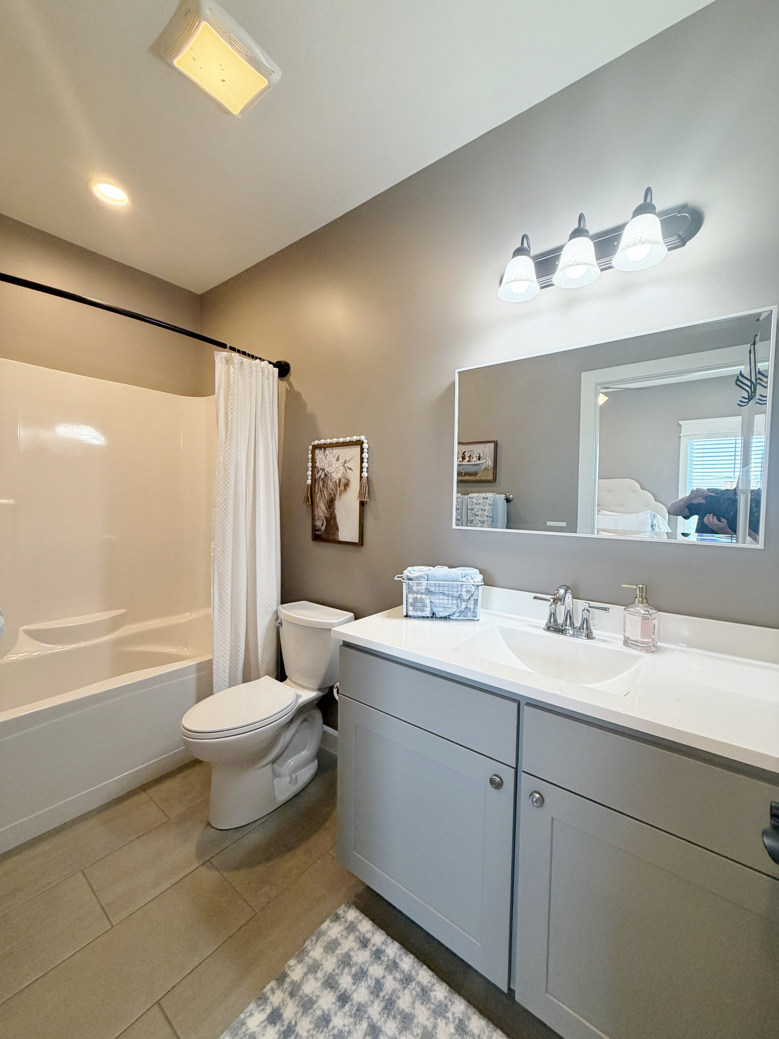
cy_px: 520
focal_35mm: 14
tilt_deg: -2.7
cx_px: 390
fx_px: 420
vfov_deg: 102.1
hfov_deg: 85.7
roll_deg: -0.9
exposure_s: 1/120
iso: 200
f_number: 2.2
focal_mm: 2.22
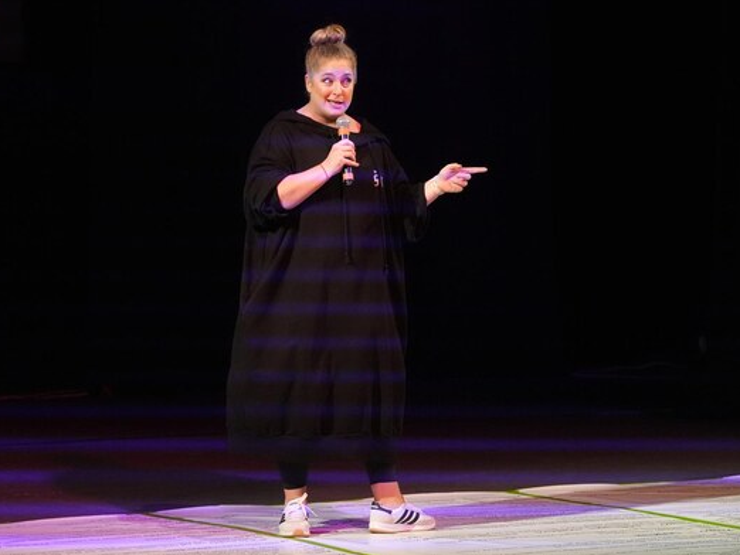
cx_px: 336
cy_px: 278
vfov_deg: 6.5
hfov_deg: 8.6
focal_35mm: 229
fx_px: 4898
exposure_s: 1/2500
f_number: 2.8
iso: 6400
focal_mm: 140
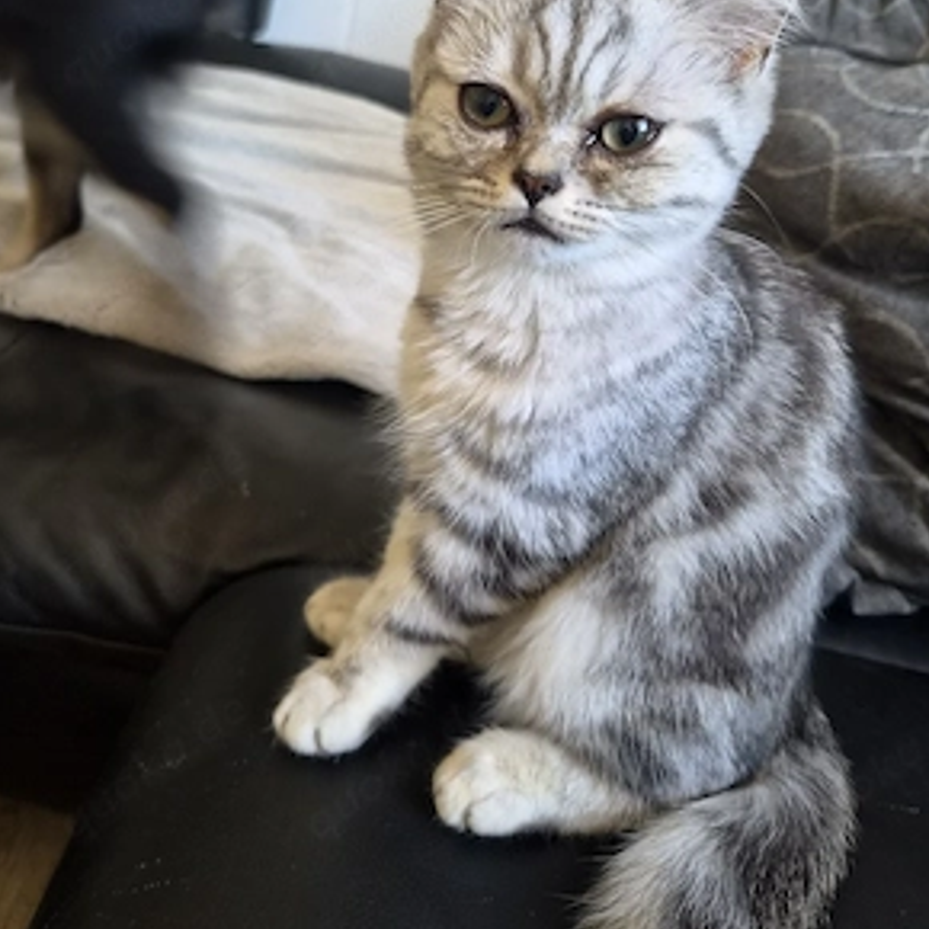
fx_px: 850
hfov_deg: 57.3
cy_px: 301
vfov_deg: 56.0
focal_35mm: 28
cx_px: 468
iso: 250
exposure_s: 1/50
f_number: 1.8
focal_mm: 5.4
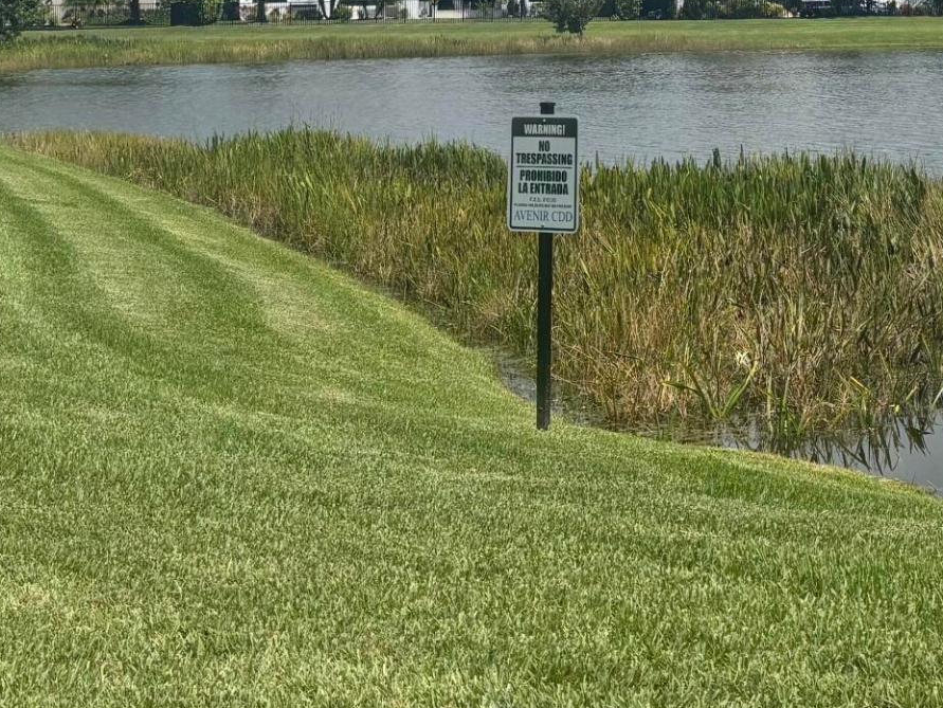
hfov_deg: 22.6
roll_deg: +0.7
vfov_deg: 16.5
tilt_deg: +3.5
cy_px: -256
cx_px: 891
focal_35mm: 84
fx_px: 2289
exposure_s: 1/5348
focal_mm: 5.96
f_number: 1.6
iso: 50
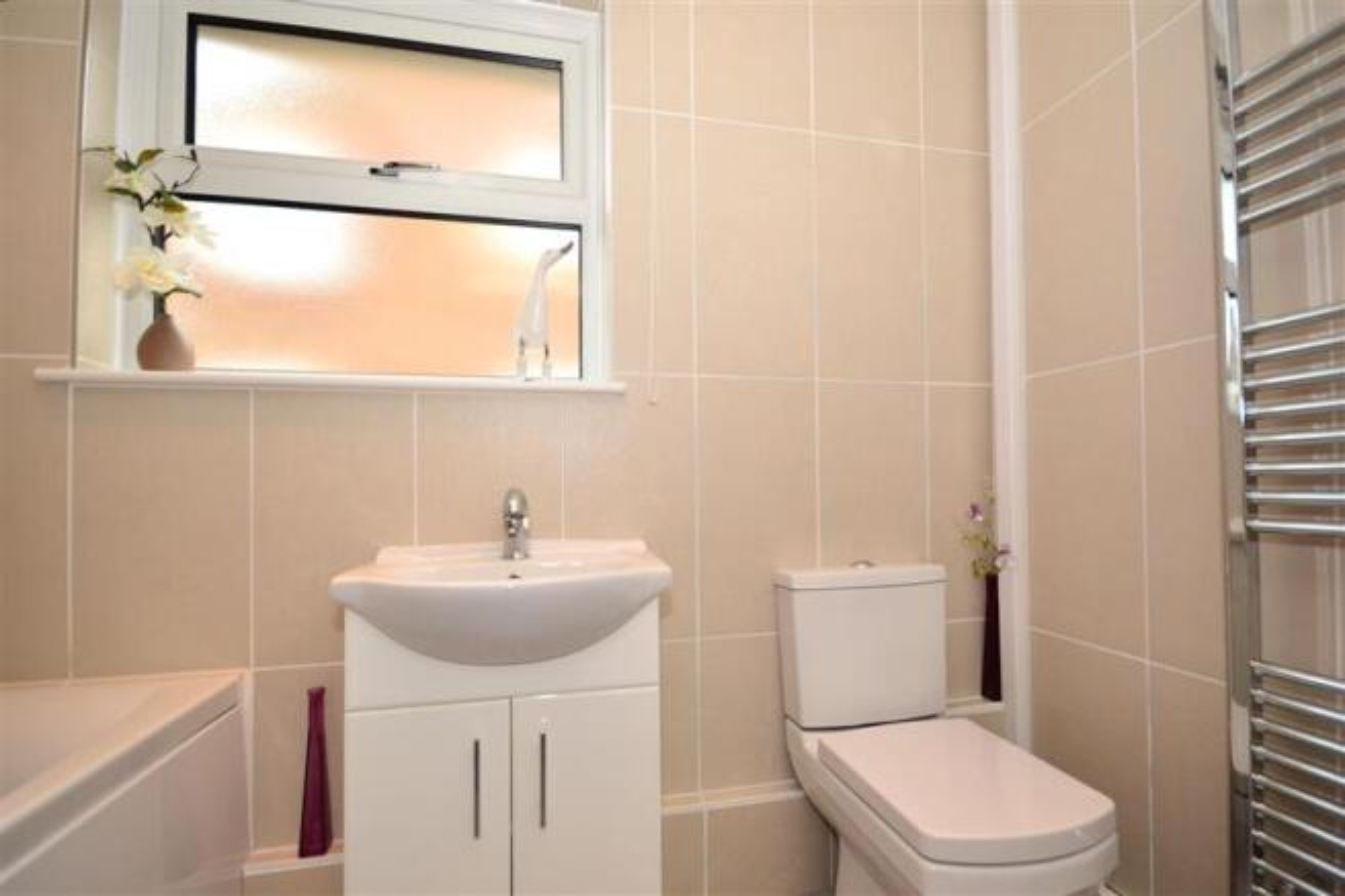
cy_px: 448
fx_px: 560
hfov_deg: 100.4
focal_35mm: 15
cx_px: 672
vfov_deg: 77.3
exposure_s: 1/100
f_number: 5.6
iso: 400
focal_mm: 10
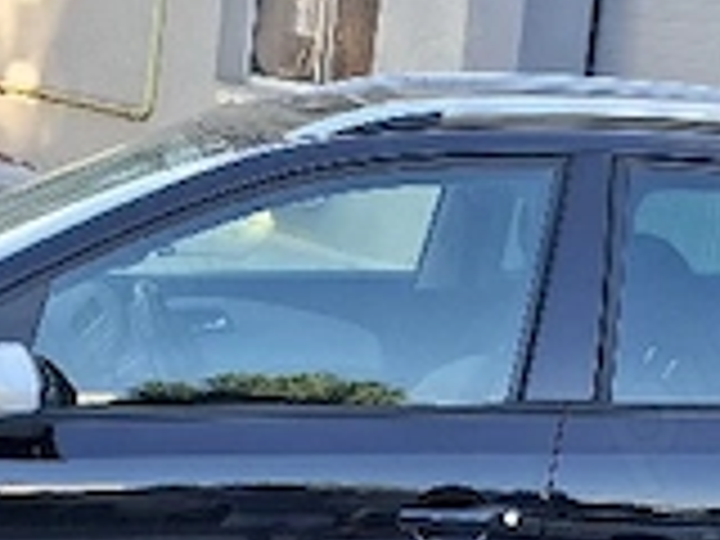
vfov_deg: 17.2
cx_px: 364
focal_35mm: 86
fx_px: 1789
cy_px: 270
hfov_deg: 22.8
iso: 50
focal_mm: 5.54
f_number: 1.8
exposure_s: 1/238
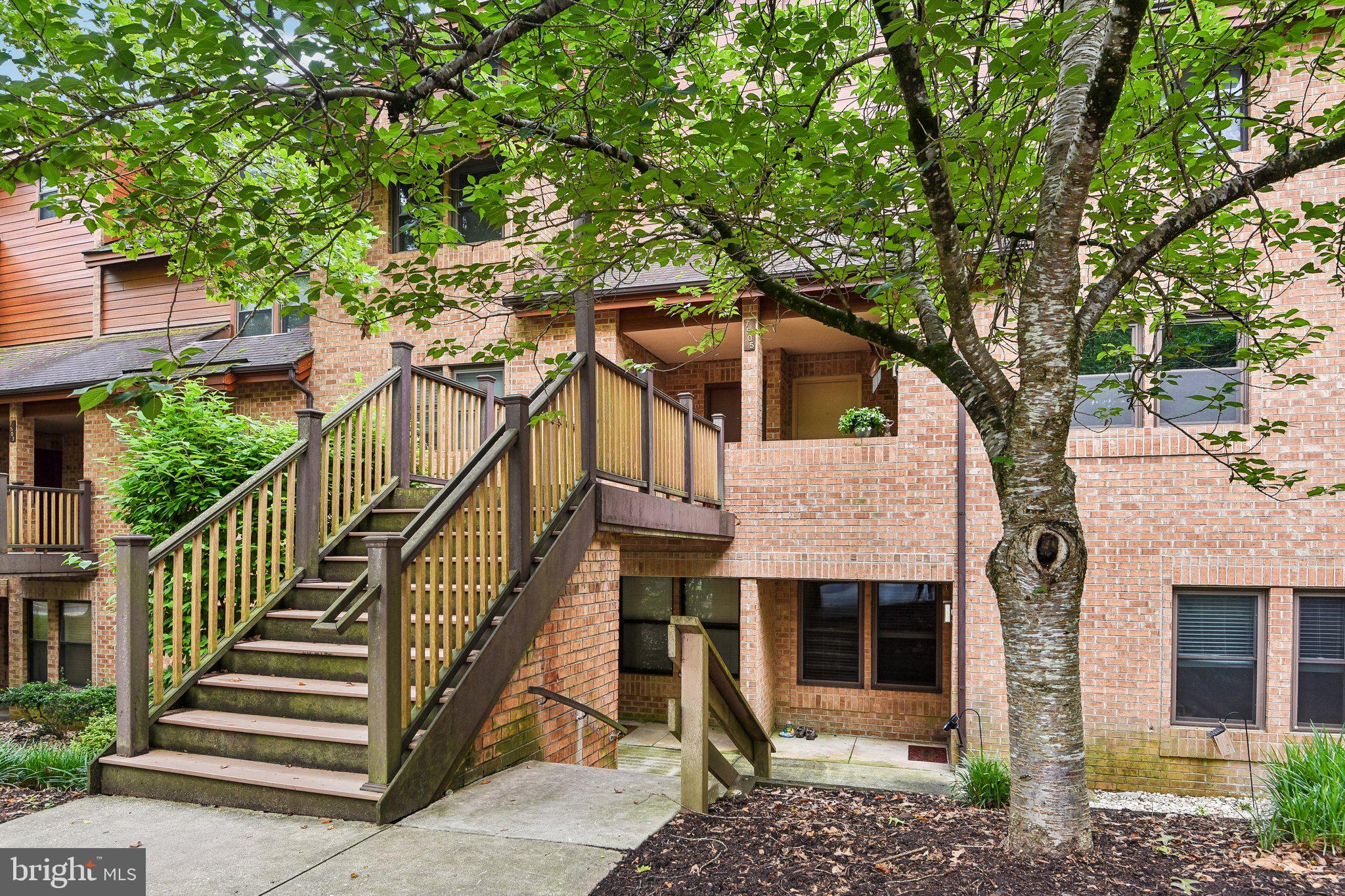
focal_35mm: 20
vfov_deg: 61.9
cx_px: 672
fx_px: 747
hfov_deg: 84.0
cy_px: 448
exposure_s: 1/30
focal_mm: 20
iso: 400
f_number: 8
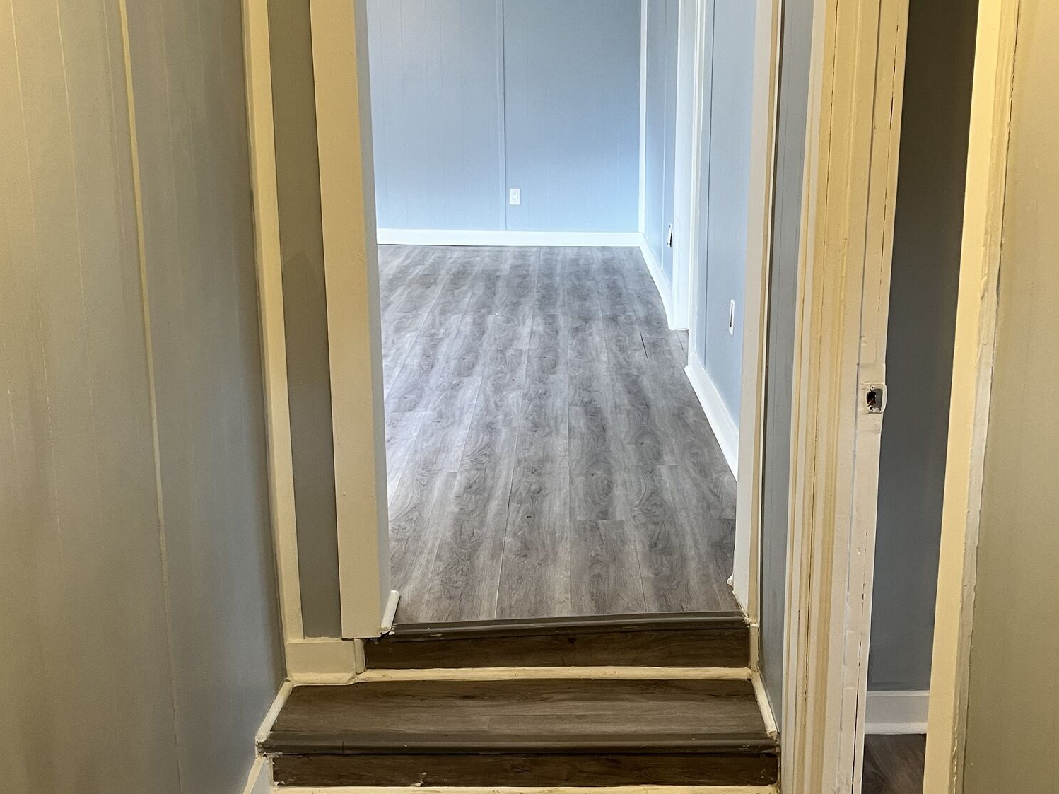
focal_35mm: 40
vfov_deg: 35.9
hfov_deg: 46.7
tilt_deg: -13.4
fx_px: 1224
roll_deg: -0.4
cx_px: 579
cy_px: 327
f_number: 1.6
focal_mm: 5.1
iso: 100
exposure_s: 1/60
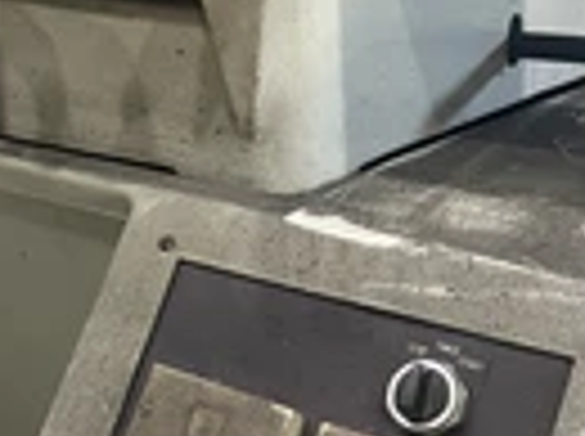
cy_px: 162
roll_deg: -1.2
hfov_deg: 24.8
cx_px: 86
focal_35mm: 77
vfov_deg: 19.0
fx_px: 1299
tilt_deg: -12.3
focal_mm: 5.1
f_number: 1.6
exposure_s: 1/60
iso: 320
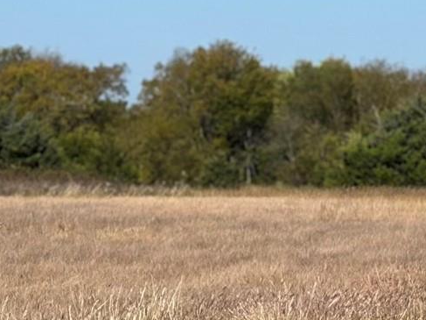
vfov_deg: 7.3
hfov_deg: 9.6
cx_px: 530
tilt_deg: -2.0
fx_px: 2485
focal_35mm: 202
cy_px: 236
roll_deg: -0.6
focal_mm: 6.86
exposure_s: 1/8197
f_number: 1.78
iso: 100
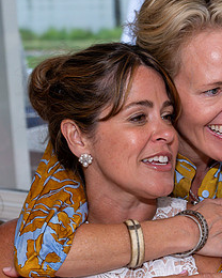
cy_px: 188
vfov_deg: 10.9
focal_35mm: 177
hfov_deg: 8.7
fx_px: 1454
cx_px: 158
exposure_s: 1/250
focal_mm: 70
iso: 640
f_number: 7.1
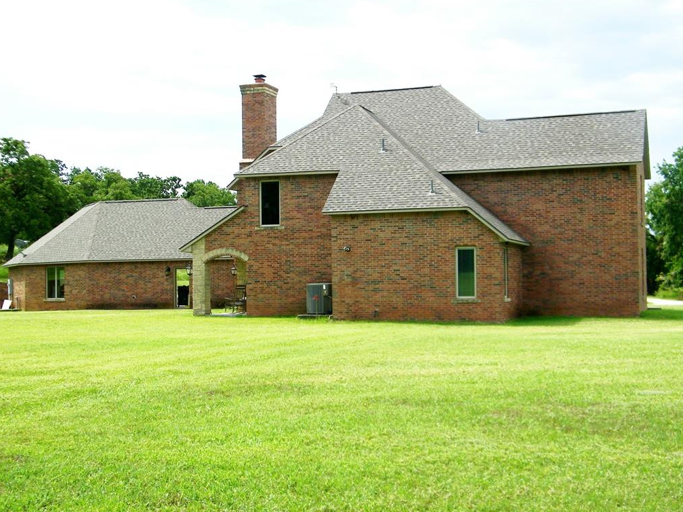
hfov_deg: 38.2
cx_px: 346
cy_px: 258
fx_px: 987
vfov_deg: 29.1
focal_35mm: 50
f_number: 8
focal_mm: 8.8
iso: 80
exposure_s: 1/200
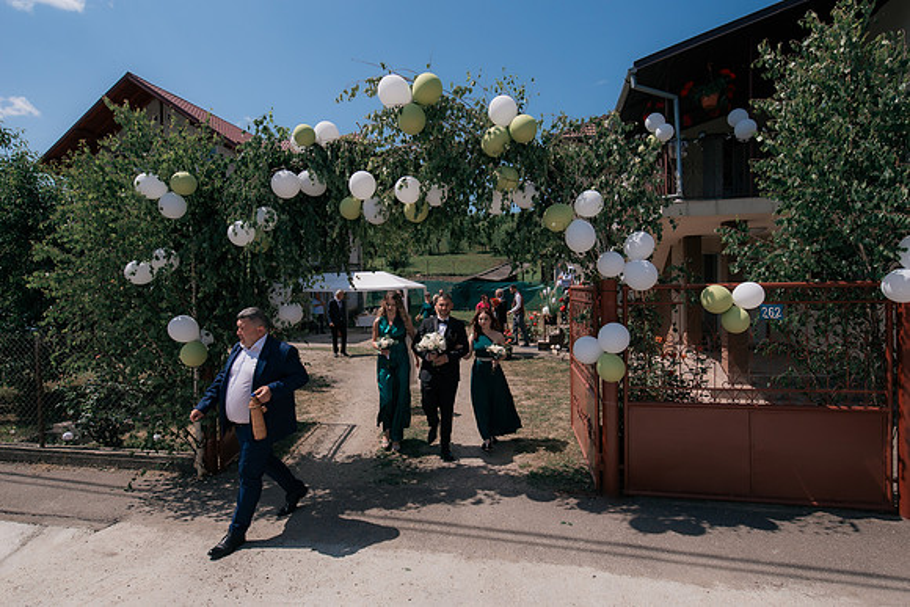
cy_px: 304
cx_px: 455
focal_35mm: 19
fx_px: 480
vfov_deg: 64.6
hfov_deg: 86.9
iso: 320
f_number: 6.3
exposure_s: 1/2500
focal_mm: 19
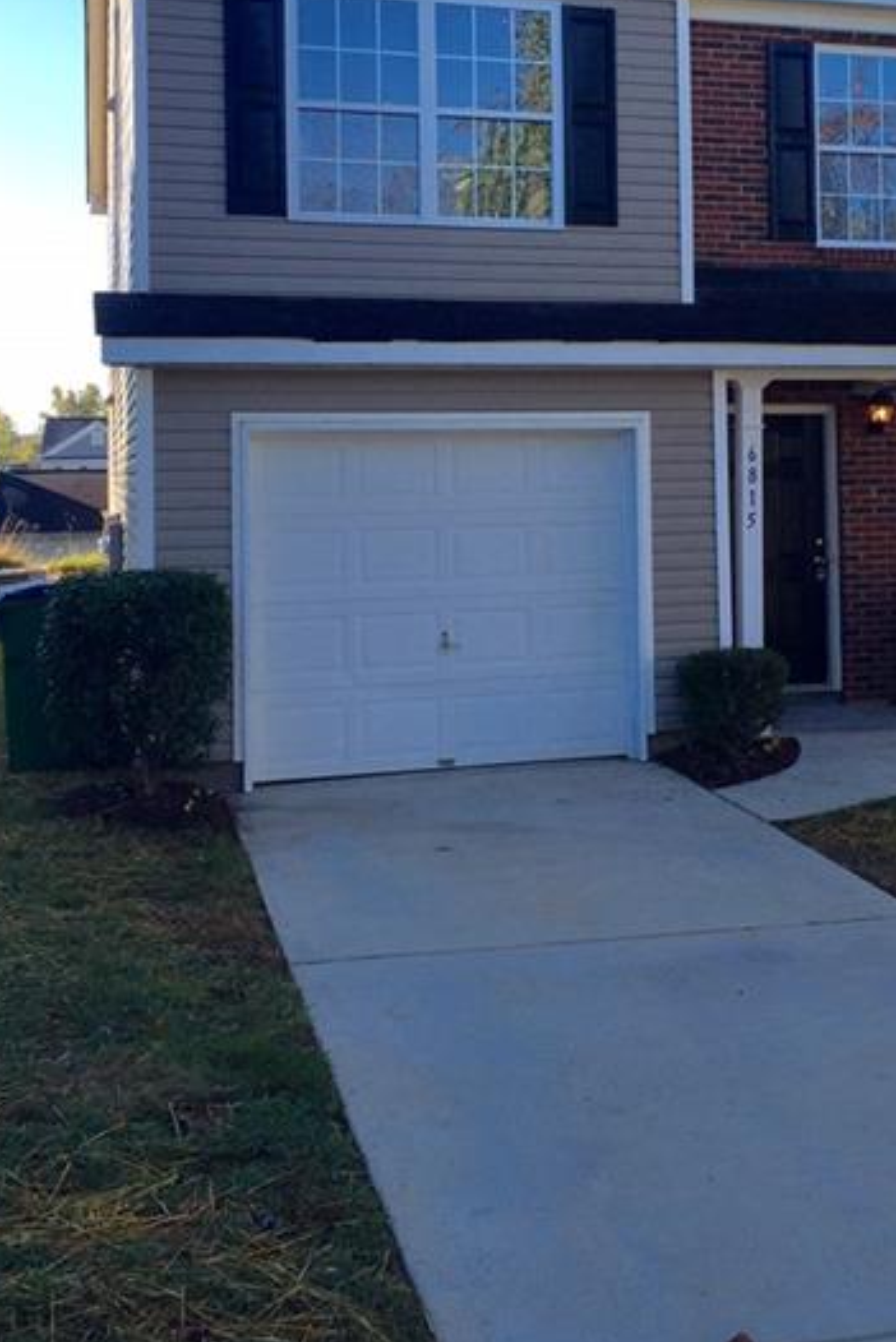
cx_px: 618
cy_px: 411
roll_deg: +1.3
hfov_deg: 30.2
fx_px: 1641
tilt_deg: +1.7
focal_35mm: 44
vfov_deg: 43.6
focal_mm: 4.15
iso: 32
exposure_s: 1/590
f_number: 2.2
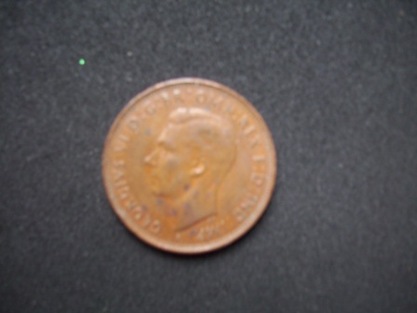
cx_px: 208
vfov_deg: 41.8
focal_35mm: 34
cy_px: 156
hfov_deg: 54.0
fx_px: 410
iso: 160
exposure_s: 1/8
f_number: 2.9
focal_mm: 5.7
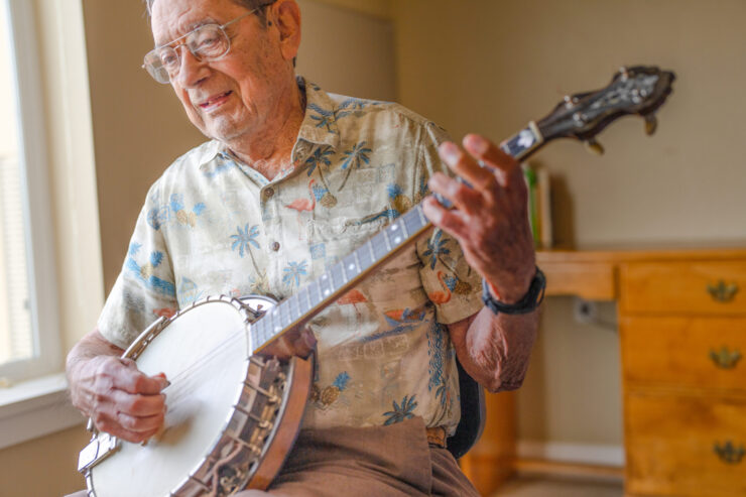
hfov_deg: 39.6
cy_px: 248
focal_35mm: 50
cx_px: 373
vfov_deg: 27.0
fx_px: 1036
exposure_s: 1/400
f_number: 2
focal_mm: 50
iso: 125
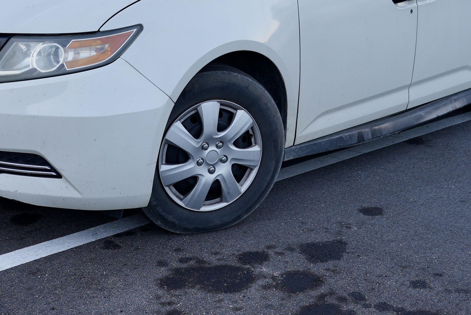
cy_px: 12
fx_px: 943
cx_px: 216
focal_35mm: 72
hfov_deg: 28.0
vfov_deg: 18.5
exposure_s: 1/60
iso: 160
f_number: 4
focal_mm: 35
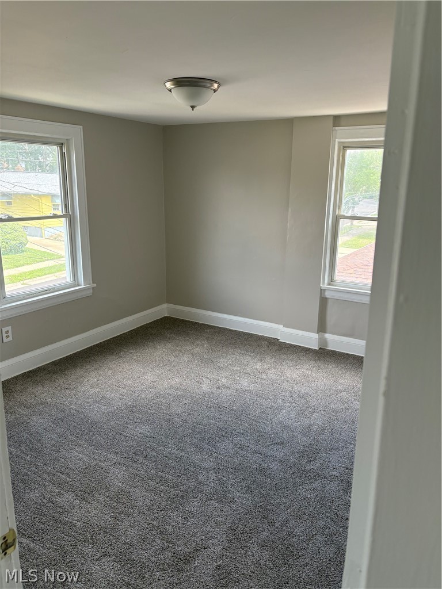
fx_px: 443
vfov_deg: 67.3
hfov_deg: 53.1
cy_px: 294
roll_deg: -0.6
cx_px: 221
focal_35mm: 26
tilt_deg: -11.8
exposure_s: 1/230
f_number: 1.6
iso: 125
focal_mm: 5.96
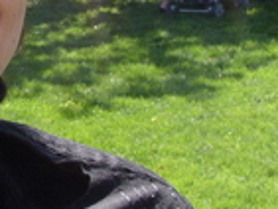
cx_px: -191
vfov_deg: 9.2
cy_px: -63
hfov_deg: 11.7
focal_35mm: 159
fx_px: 1278
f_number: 4.8
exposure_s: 1/250
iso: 80
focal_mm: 7.8
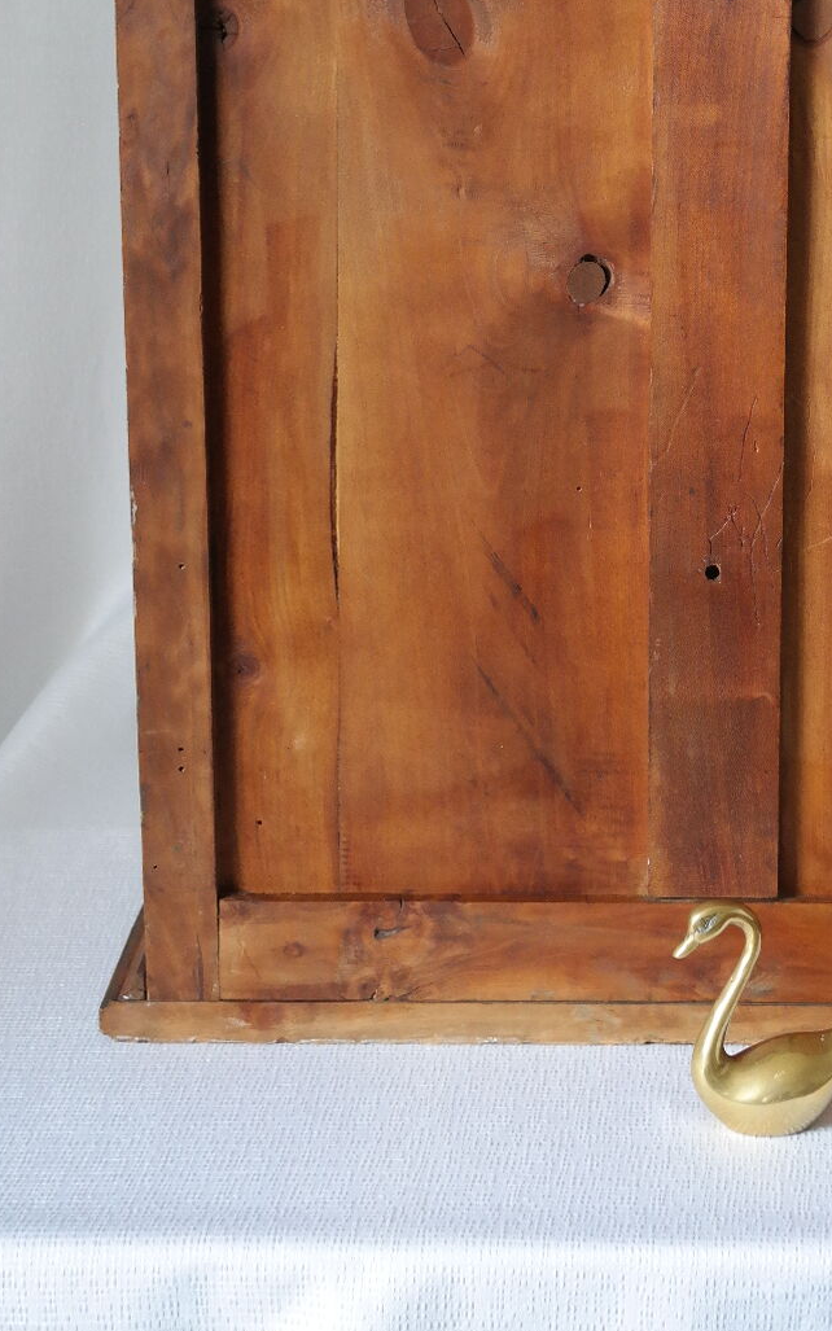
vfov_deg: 24.3
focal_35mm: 84
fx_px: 3047
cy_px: 293
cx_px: 710
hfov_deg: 15.4
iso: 1600
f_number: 6.3
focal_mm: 32
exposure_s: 1/30
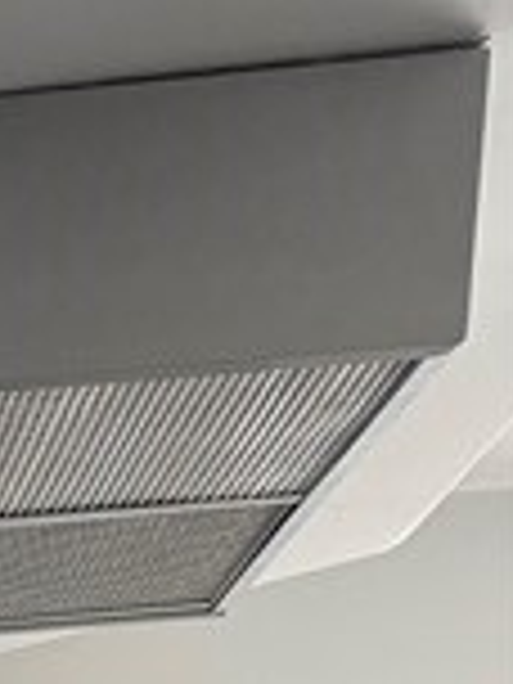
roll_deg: +1.5
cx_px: -1202
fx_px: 3201
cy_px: 2110
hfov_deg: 7.6
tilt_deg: -13.1
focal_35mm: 162
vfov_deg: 9.4
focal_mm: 6.76
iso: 160
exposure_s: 1/218
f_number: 1.78
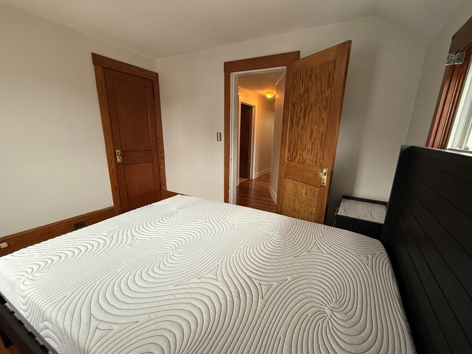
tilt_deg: -15.3
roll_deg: -1.9
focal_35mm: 15
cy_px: 187
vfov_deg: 81.7
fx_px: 205
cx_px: 250
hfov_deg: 98.1
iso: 250
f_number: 2.2
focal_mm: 2.22
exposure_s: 1/60
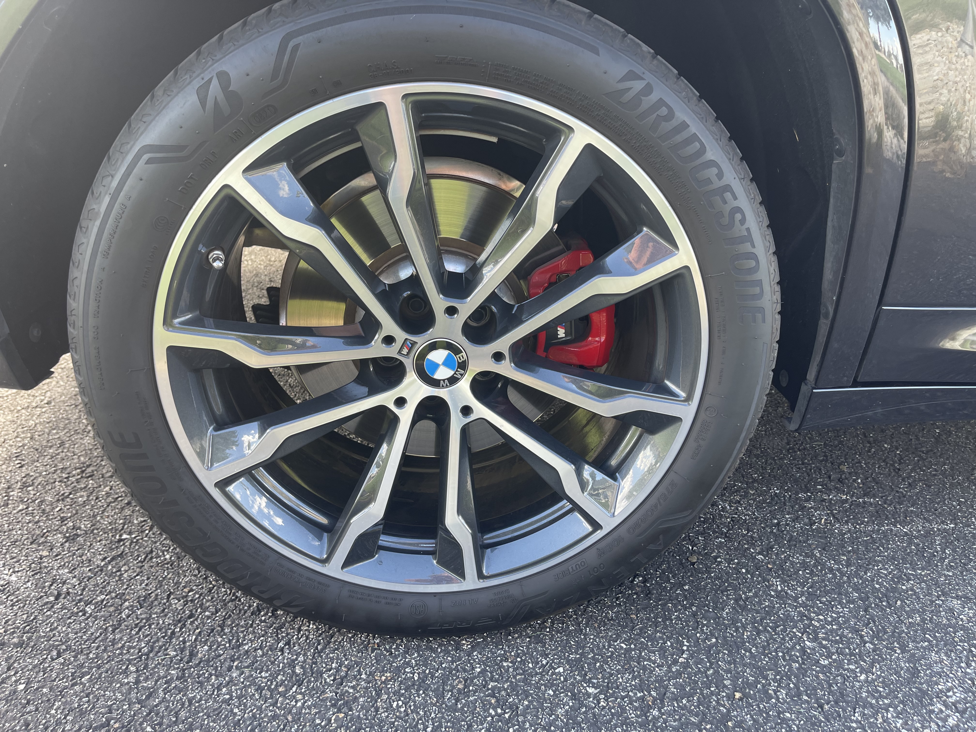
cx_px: 488
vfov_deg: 54.9
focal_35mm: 25
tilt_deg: -24.8
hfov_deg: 69.4
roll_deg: -2.8
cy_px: 366
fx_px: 705
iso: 50
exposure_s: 1/121
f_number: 1.6
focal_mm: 5.1
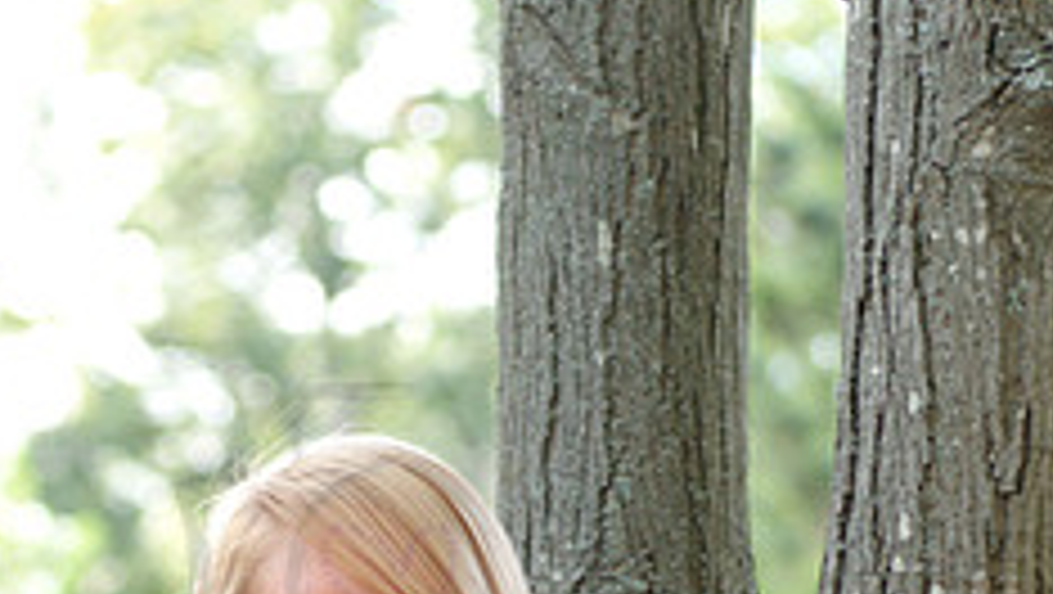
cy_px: 981
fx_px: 7265
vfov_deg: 4.6
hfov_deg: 8.3
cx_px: 407
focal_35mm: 260
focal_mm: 86
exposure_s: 1/90
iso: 400
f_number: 4
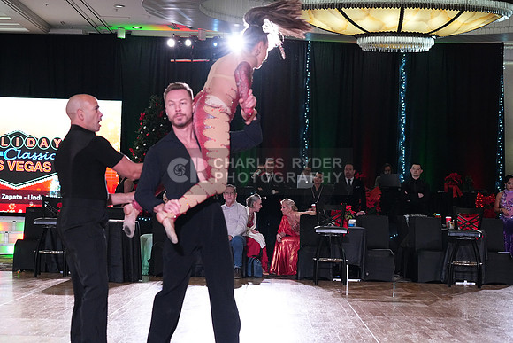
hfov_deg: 28.4
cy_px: 172
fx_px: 1012
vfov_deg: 19.2
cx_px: 256
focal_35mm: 71
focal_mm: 71
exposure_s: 1/400
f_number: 5
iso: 6400
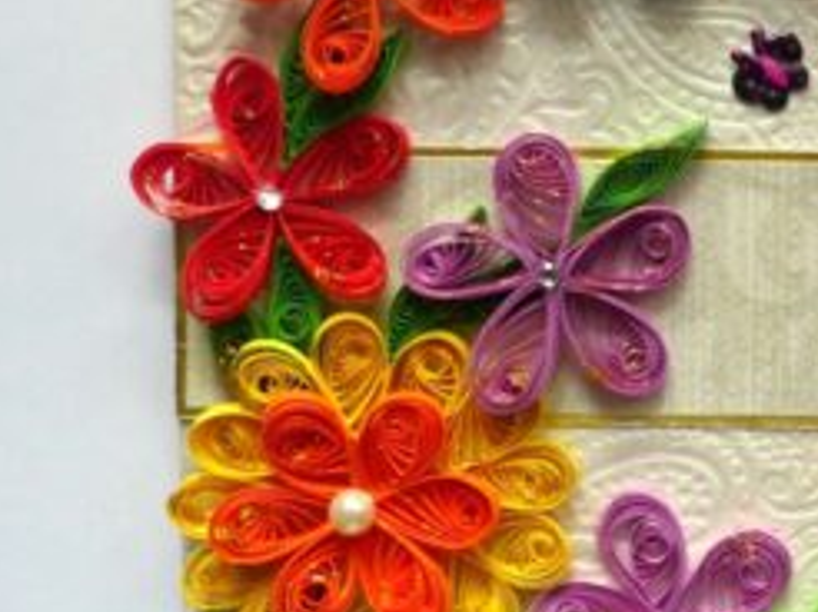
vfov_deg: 24.0
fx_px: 1440
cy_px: 263
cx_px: 758
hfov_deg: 30.1
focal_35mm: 61
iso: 250
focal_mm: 4.5
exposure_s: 1/60
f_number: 2.8
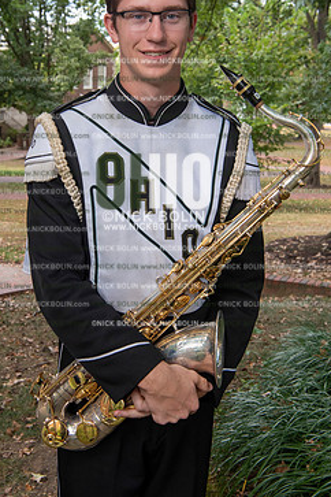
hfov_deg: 26.0
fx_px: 717
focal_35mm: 52
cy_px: 192
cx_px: 153
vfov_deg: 38.0
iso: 500
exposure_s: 1/100
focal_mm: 42
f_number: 8
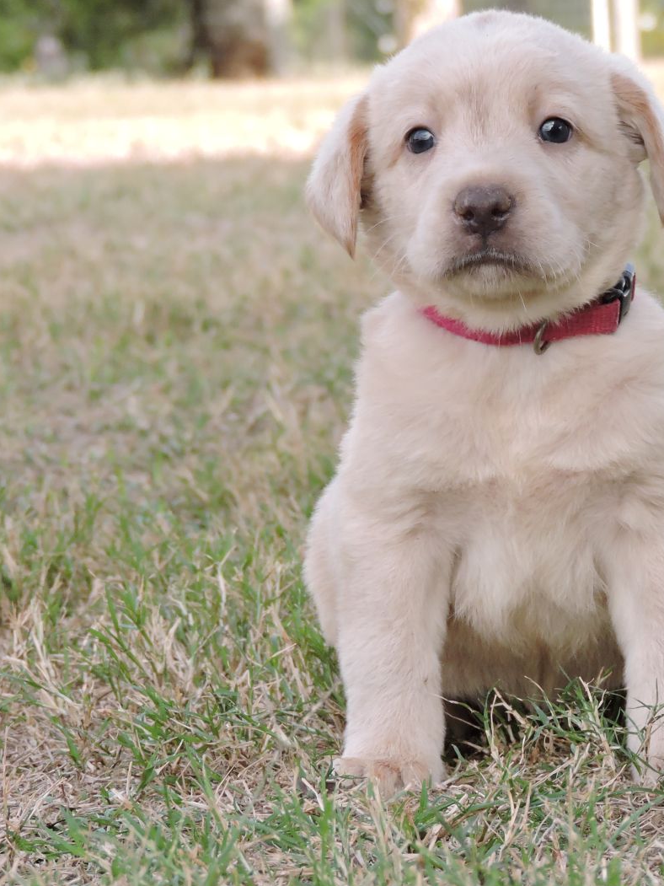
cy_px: 410
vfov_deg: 8.4
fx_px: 6037
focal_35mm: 236
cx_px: 509
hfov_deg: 6.3
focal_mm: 27.6
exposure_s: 1/500
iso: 360
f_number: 4.4
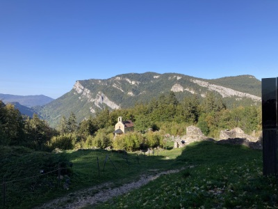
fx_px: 225
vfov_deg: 49.7
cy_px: 104
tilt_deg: +1.0
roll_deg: -0.4
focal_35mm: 28
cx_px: 139
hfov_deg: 63.4
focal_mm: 3.99
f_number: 1.8
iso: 20
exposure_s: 1/979
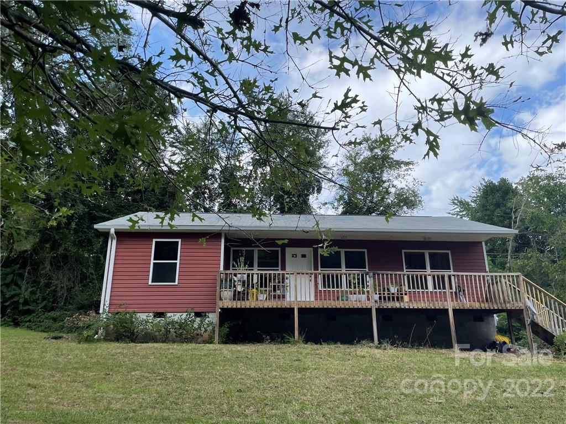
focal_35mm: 26
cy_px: 212
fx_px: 425
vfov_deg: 53.1
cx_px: 283
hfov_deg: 67.3
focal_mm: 4.2
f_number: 1.6
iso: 32
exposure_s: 1/1916
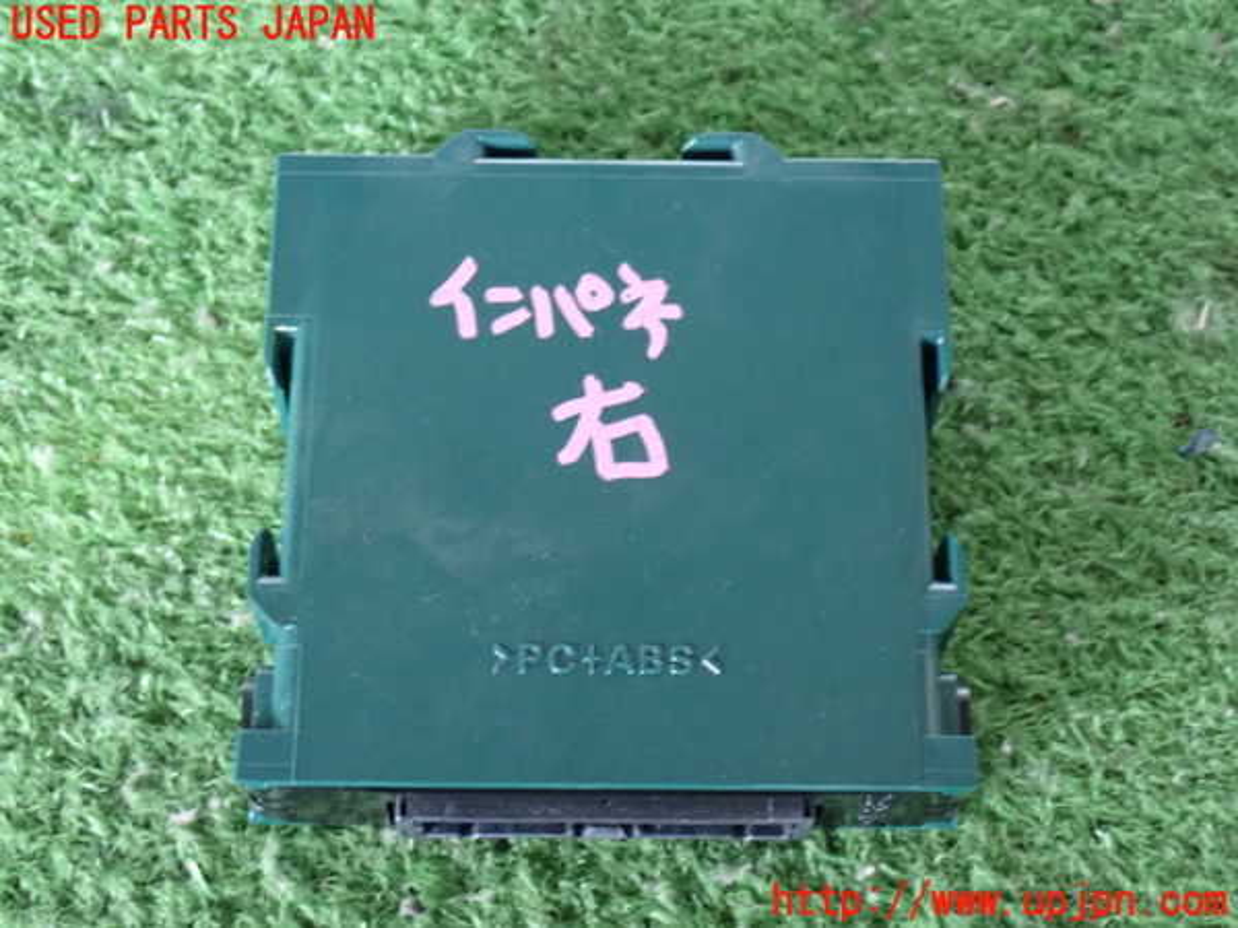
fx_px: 2396
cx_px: 619
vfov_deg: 21.9
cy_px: 464
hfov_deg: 29.0
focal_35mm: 67
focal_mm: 11.88
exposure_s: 1/15
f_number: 3.8
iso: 1250
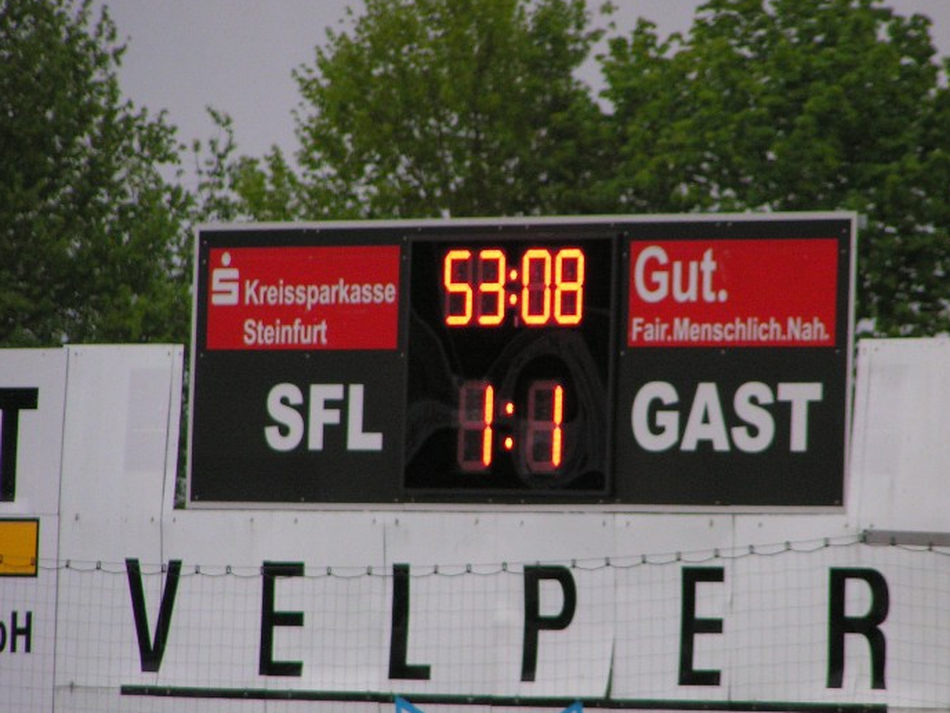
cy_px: 394
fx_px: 12130
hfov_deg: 4.5
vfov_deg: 3.4
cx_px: 547
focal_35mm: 442
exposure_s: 1/200
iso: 200
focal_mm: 58
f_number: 3.5
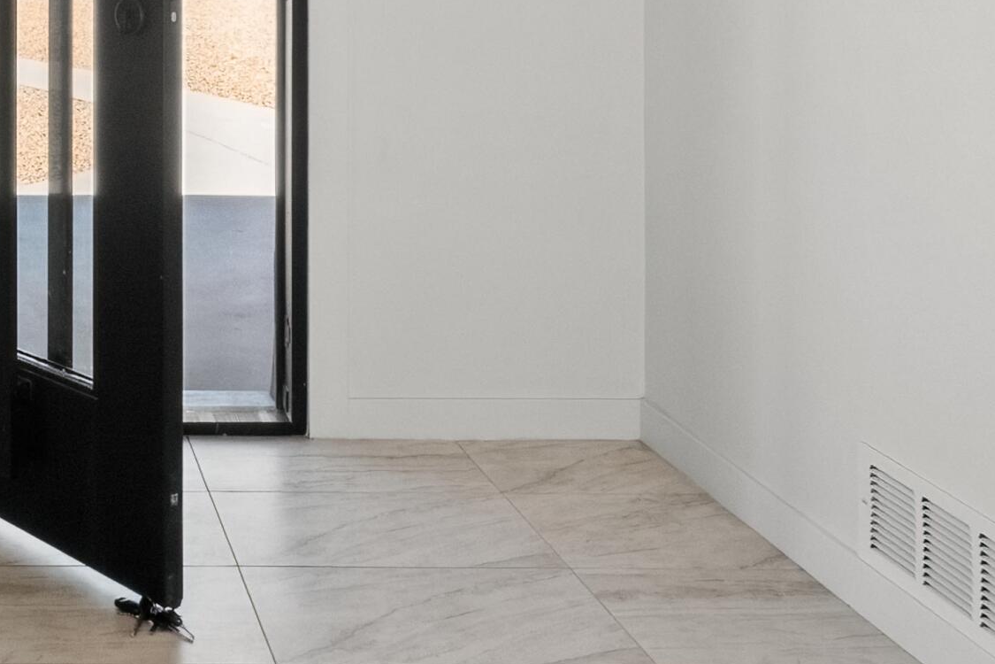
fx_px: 1105
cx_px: -26
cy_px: -46
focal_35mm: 40
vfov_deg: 30.3
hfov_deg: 41.4
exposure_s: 1/6
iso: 800
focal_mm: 10
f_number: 22
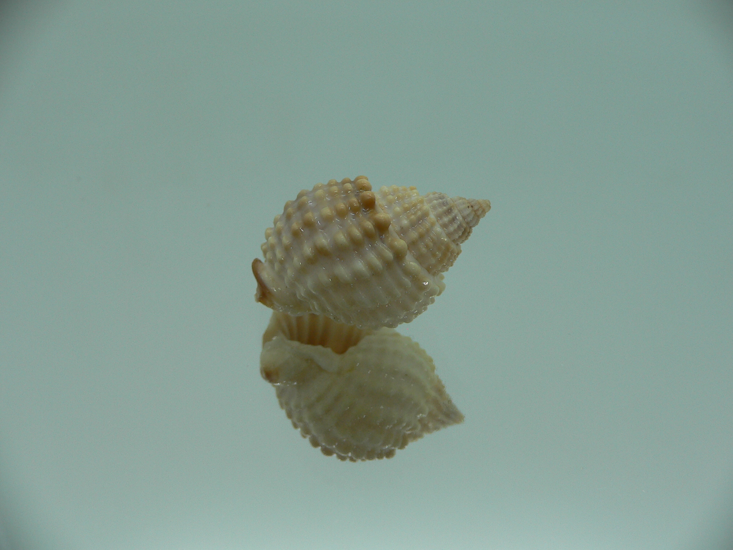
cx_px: 366
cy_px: 275
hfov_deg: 52.6
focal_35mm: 35
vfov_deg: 40.7
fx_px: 741
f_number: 2.8
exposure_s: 1/60
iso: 80
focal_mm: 4.6
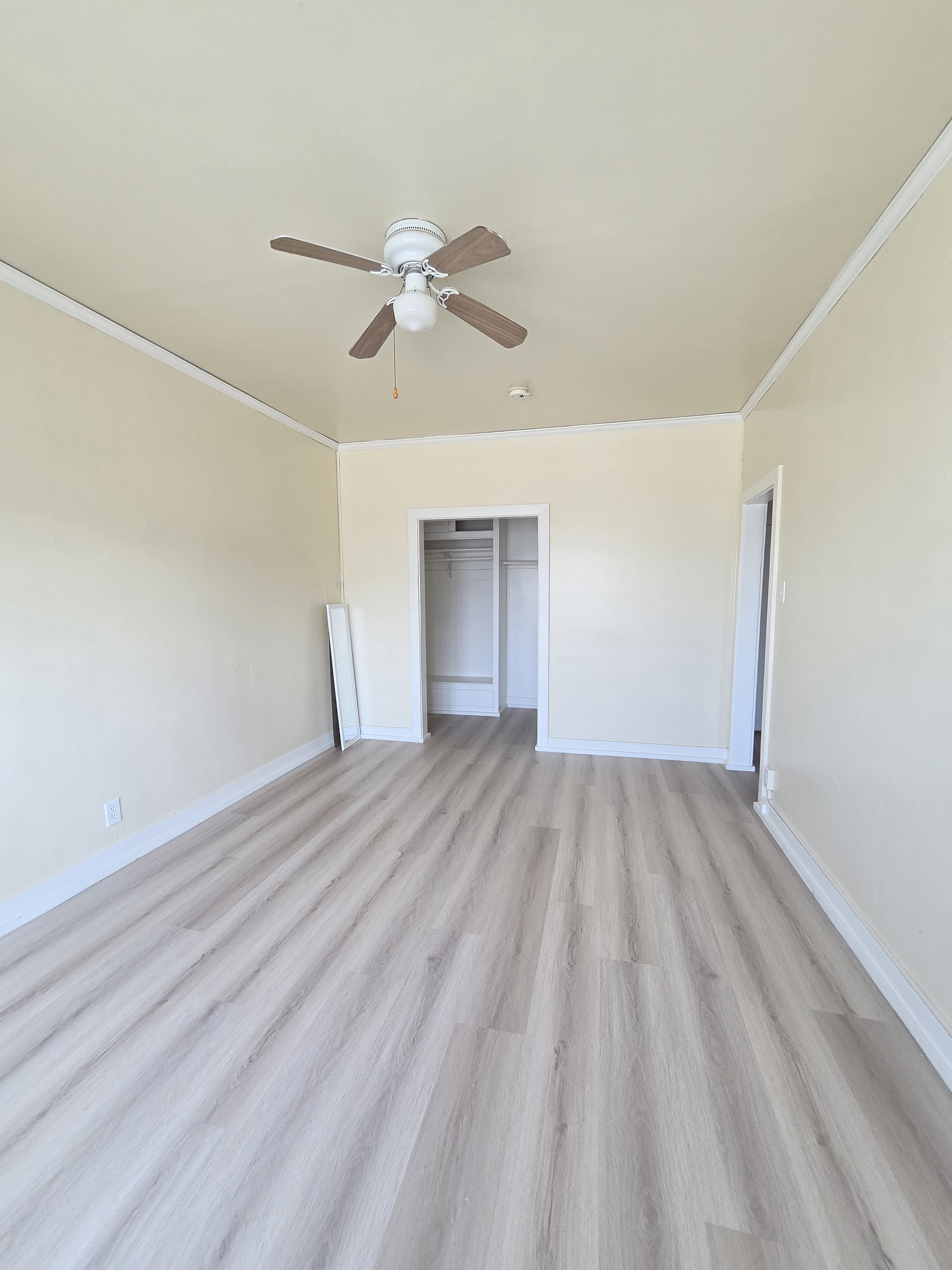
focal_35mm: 13
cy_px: 635
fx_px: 477
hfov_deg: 89.9
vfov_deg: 106.2
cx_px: 476
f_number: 2.2
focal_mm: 2.2
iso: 320
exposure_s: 1/120
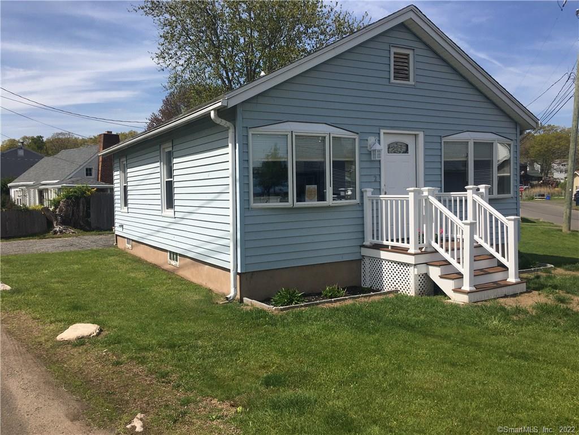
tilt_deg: -3.6
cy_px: 218
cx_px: 290
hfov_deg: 61.7
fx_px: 485
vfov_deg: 48.2
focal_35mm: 29
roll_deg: +1.5
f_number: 2.2
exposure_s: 1/2481
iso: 25
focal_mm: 4.15
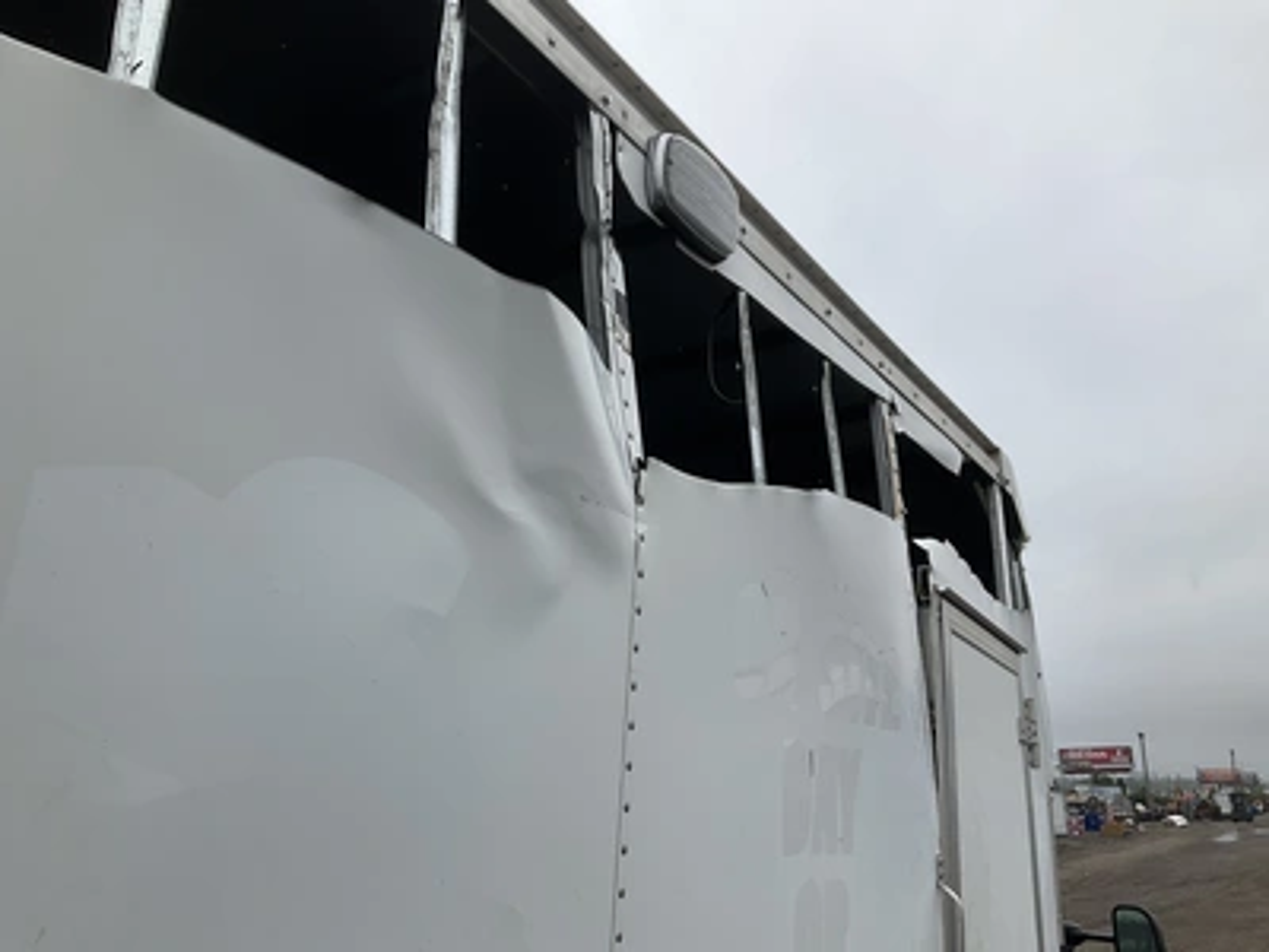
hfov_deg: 61.7
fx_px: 1063
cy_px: 476
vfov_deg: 48.2
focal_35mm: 29
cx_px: 634
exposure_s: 1/2227
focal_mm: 3
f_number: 1.8
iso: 25
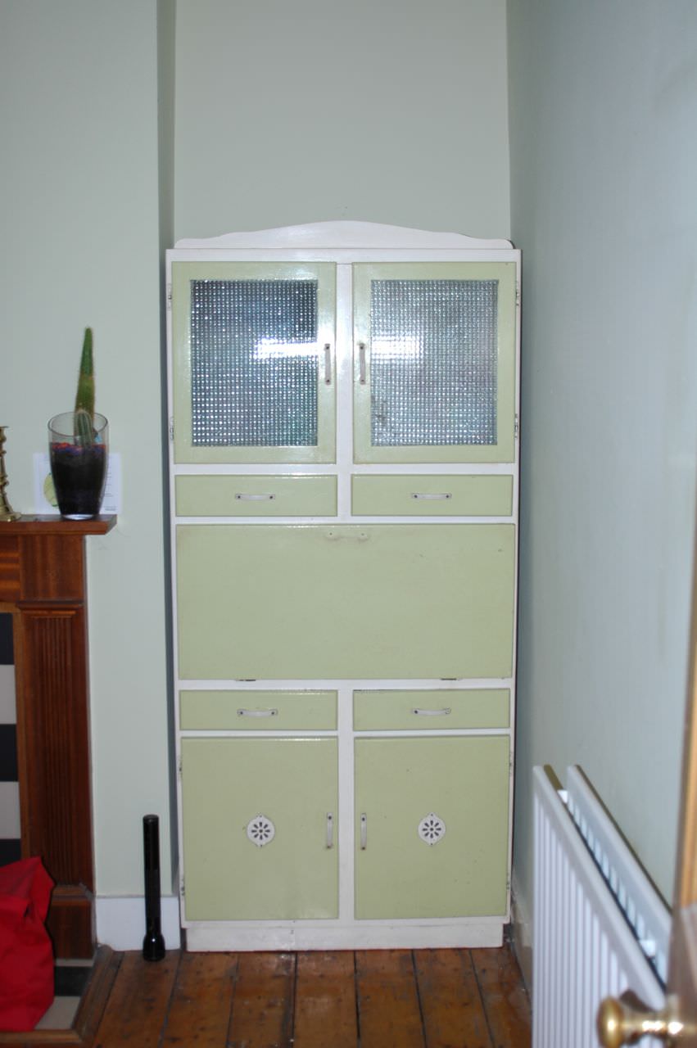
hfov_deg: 31.8
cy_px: 524
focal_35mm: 42
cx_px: 348
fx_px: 1222
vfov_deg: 46.4
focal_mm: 28
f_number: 3.5
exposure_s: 1/500
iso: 200
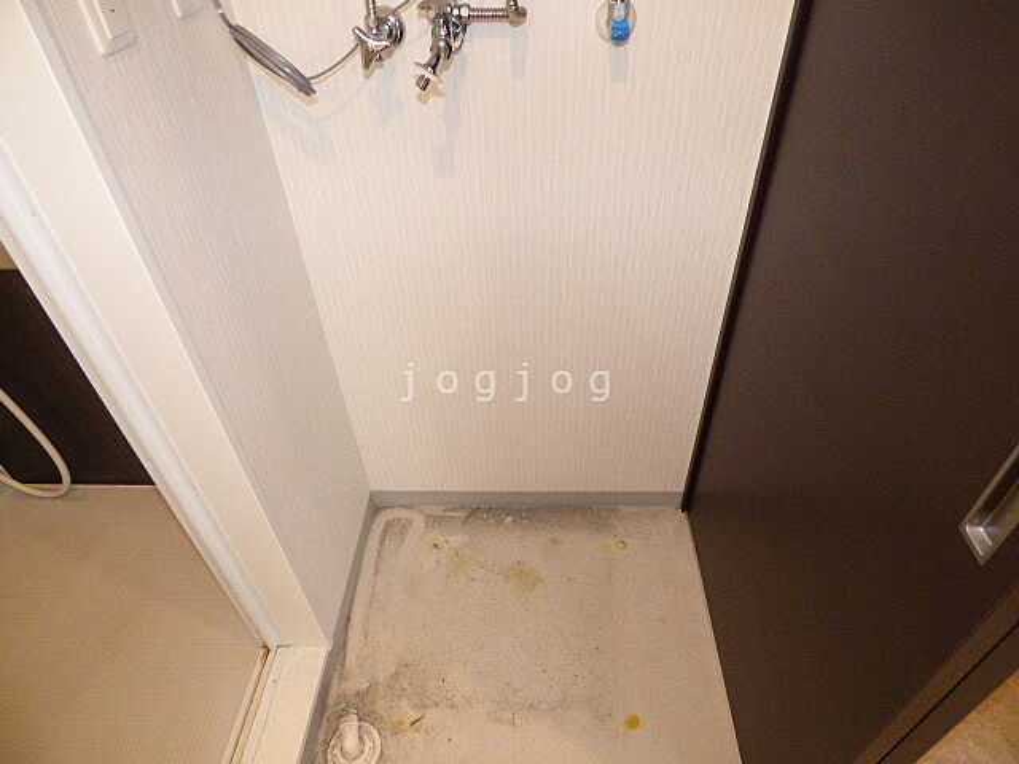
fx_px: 589
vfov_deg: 66.0
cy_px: 382
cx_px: 510
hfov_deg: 81.7
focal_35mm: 20
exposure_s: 1/60
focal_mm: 3.58
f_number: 2.8
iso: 400
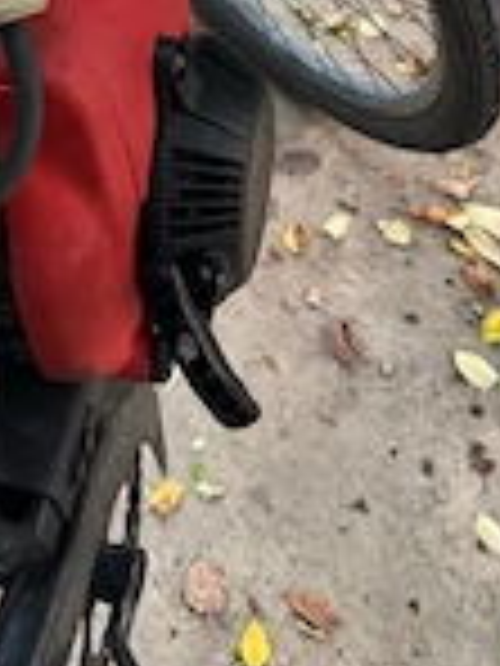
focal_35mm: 65
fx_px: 1252
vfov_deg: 27.6
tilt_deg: -37.3
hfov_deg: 22.4
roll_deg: -7.6
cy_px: -40
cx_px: 144
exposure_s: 1/60
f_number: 1.78
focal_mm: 6.76
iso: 640
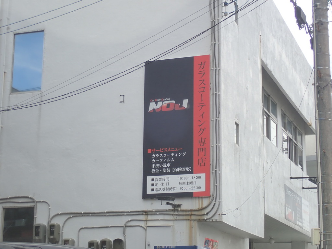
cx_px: 166
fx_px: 710
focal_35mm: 74
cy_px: 124
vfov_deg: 19.9
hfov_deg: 26.3
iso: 100
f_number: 5.6
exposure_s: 1/200
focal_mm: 13.47
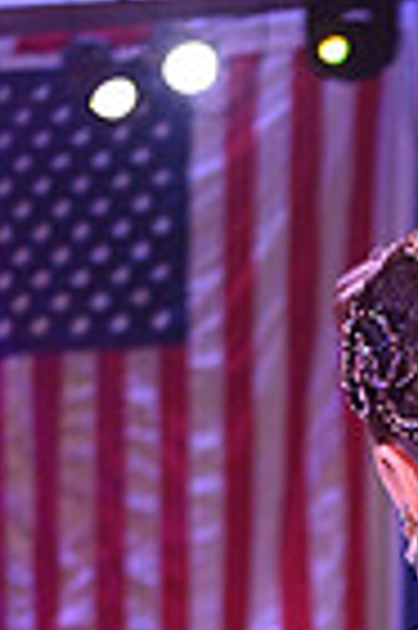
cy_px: 1278
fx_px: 5063
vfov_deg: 6.9
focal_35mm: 290
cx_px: 838
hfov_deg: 4.7
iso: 1600
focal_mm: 70
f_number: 4.5
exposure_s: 1/250
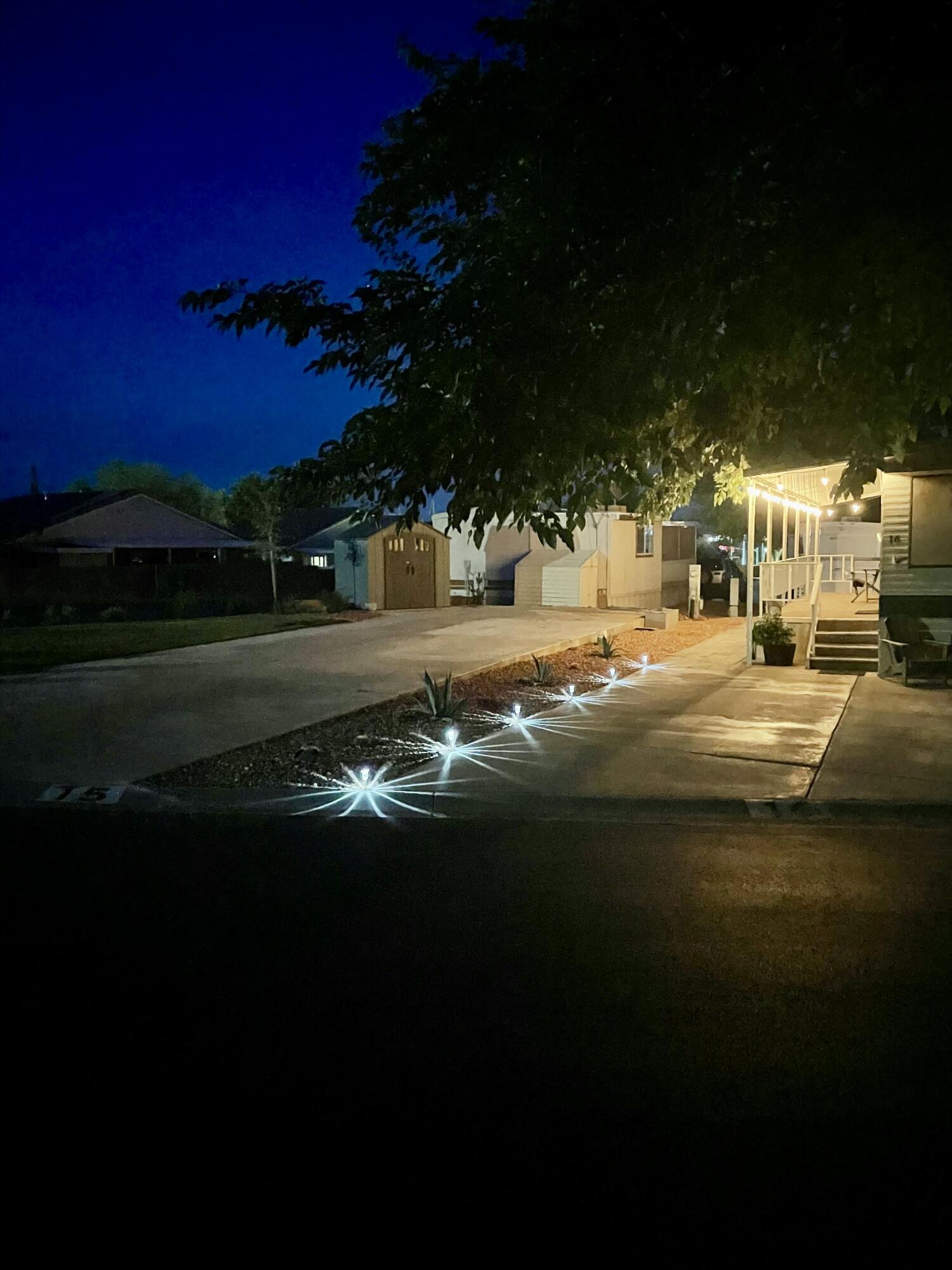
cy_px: 635
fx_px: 953
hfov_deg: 53.1
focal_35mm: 26
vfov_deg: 67.3
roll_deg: +1.4
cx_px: 476
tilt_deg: -7.7
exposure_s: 1/15
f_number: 1.6
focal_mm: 4.2
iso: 6400
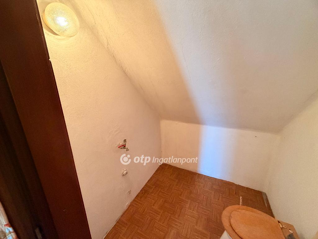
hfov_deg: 102.1
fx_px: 129
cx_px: 159
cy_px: 120
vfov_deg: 85.7
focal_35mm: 14
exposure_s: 1/50
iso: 400
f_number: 2.2
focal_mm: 2.22
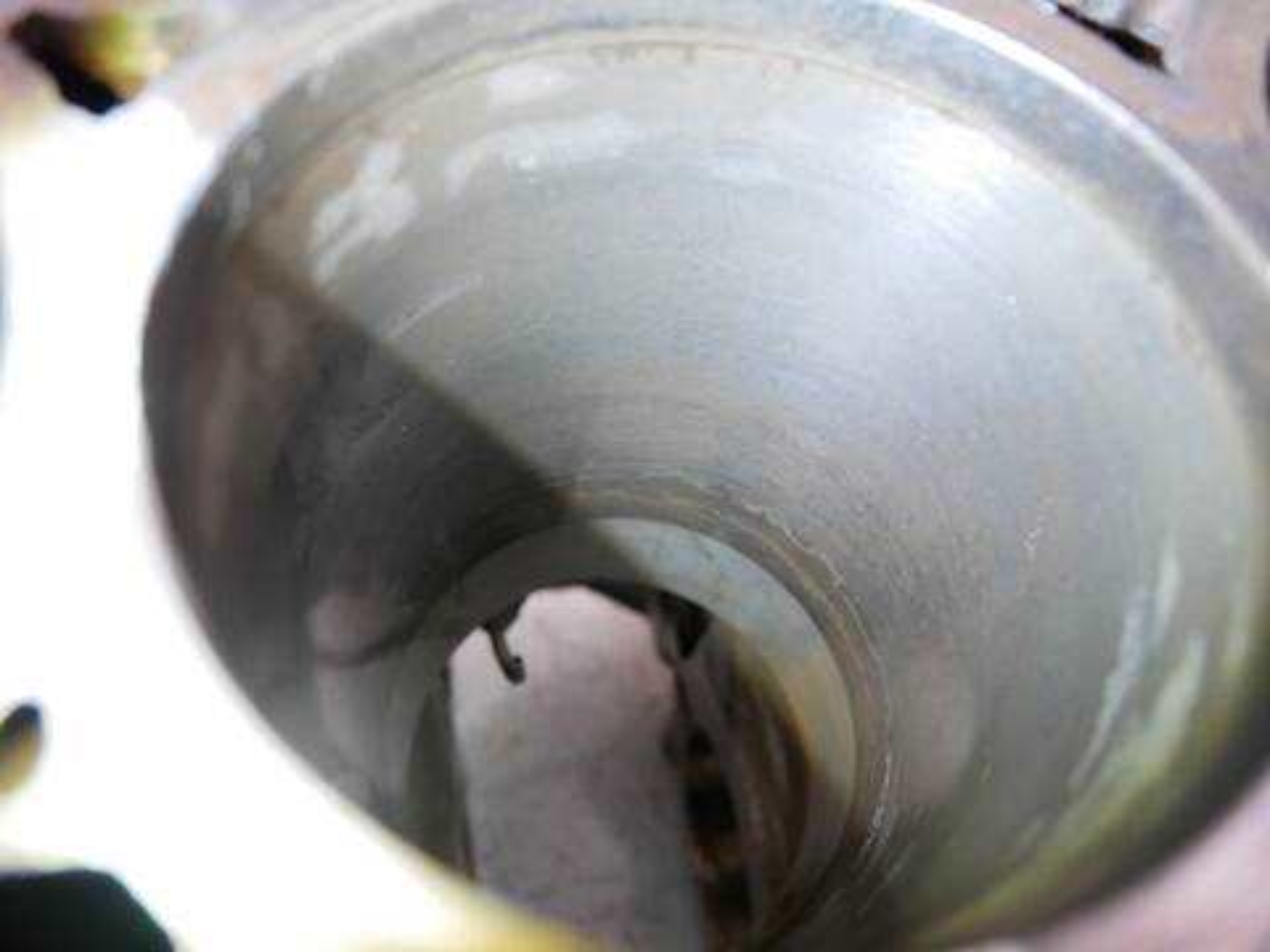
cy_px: 476
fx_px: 881
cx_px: 635
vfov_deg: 56.8
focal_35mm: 24
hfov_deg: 71.6
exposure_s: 1/60
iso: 1600
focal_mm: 12
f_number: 3.5
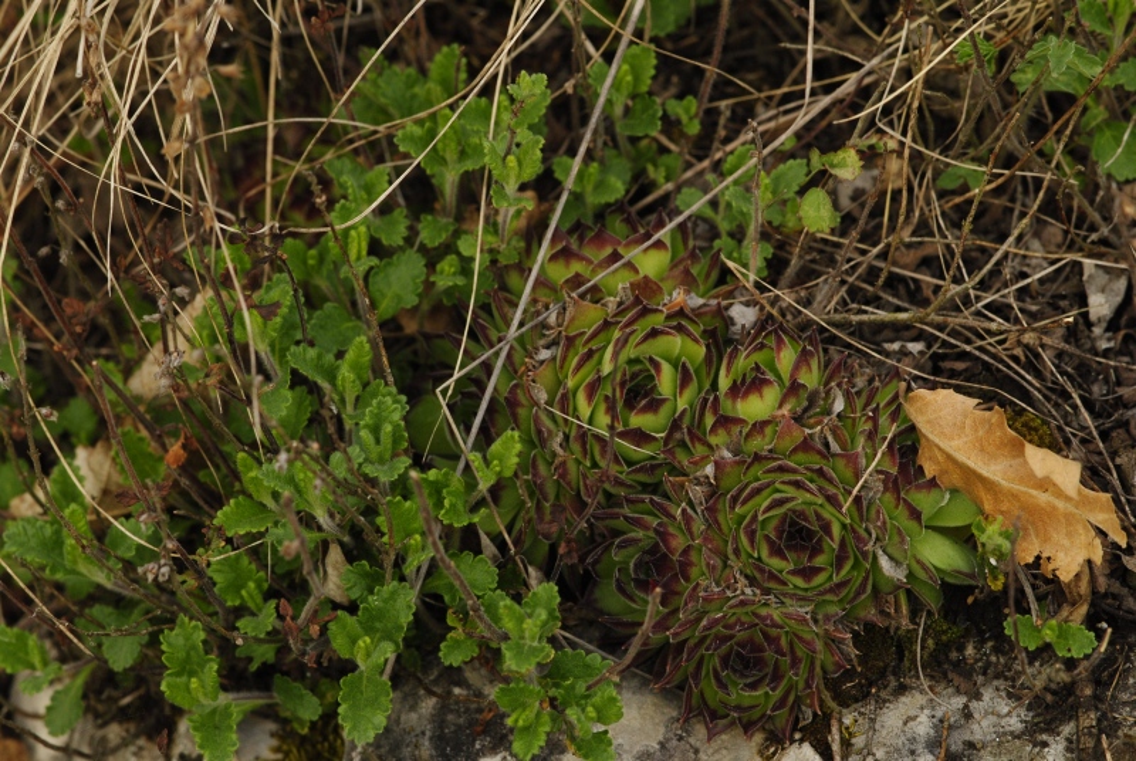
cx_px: 568
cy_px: 380
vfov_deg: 10.8
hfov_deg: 16.0
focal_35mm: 128
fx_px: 4029
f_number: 7.1
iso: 400
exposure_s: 1/160
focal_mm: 85
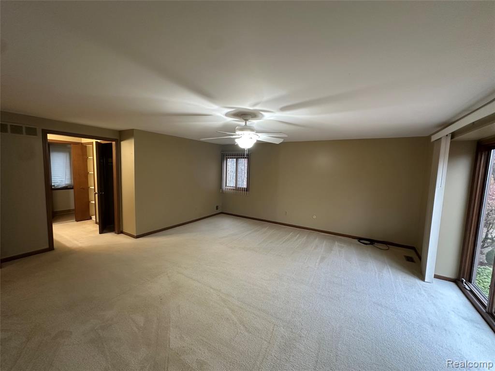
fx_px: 200
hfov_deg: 102.1
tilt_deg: -5.6
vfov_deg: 85.7
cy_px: 186
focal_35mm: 14
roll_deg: -1.9
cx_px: 248
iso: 200
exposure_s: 1/60
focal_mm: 2.22
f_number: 2.2
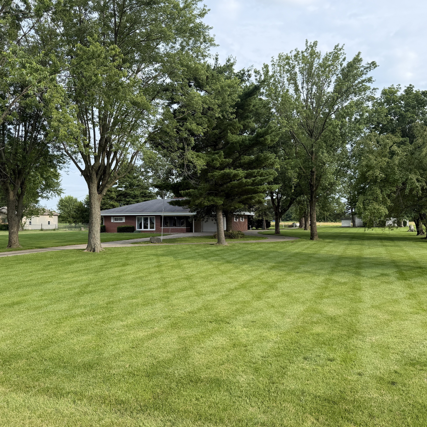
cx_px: 214
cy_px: 216
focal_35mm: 29
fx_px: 405
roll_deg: +0.6
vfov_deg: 55.6
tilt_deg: -1.0
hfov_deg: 55.6
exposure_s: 1/1493
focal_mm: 6.76
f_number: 1.78
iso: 80
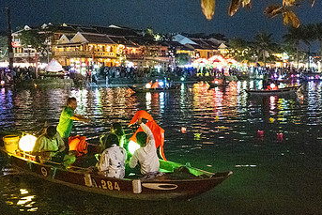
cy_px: 97
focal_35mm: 43
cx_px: 229
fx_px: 385
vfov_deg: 31.2
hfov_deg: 44.4
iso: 8000
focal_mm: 24
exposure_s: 1/100
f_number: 2.8
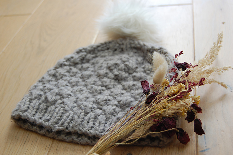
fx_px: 340
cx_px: 116
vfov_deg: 25.7
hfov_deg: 37.9
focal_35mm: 52
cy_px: 78
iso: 400
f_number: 5.6
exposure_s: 1/125
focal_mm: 35
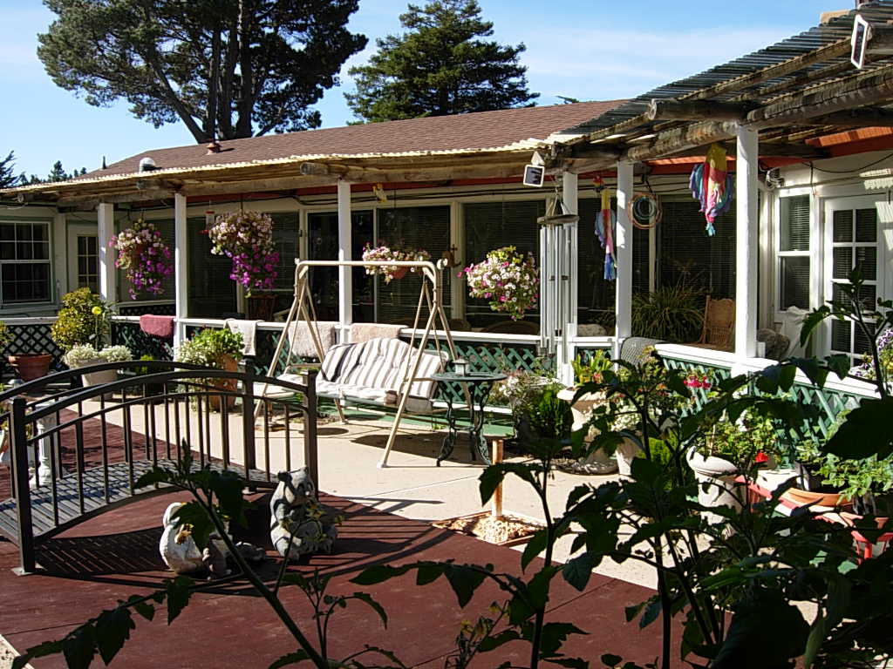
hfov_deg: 51.4
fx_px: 929
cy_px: 334
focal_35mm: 36
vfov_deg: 39.7
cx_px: 446
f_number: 5.4
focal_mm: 7.5
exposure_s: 1/228
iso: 50
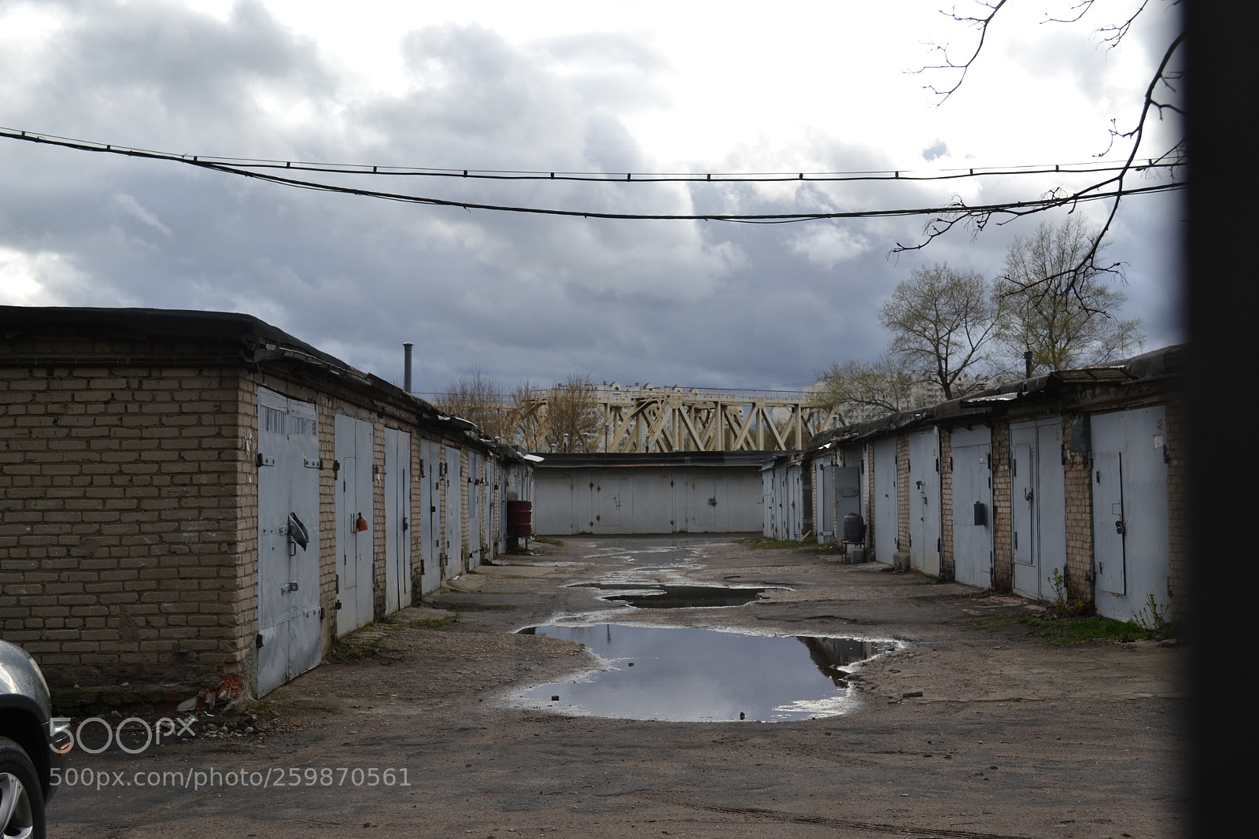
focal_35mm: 45
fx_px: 1573
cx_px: 630
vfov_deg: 29.9
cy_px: 420
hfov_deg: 43.6
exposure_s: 1/200
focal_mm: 30
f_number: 7.1
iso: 100
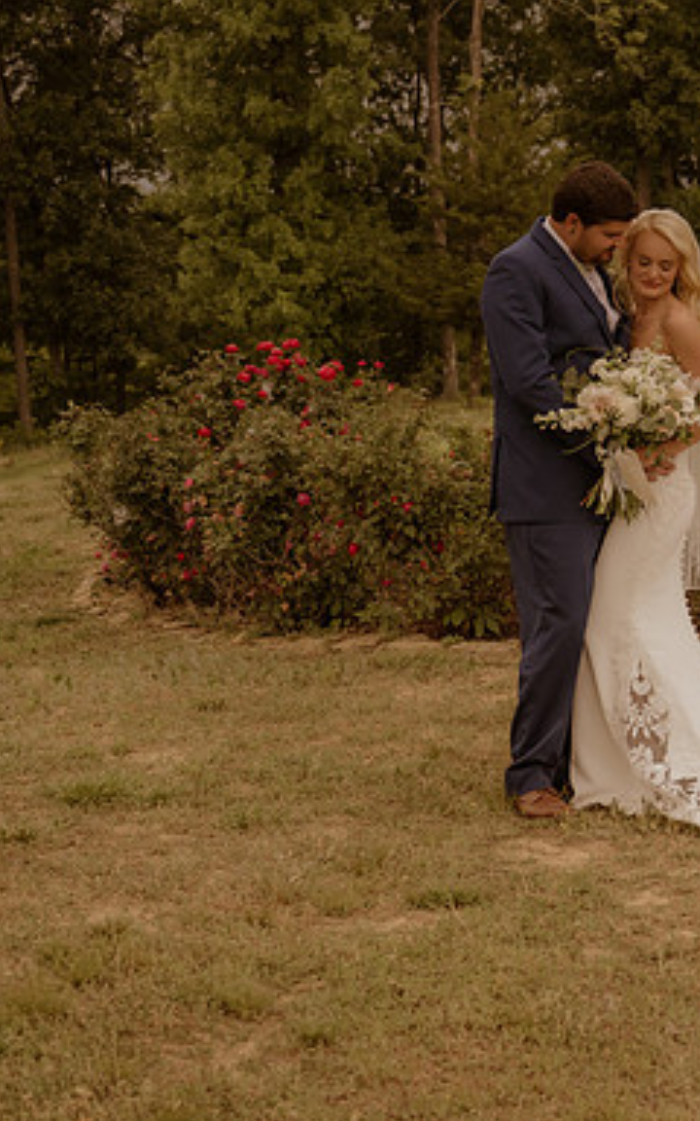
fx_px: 2350
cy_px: 560
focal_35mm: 77
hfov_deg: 16.5
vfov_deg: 26.8
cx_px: 726
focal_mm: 33.5
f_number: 2.8
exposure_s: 1/1250
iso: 1000
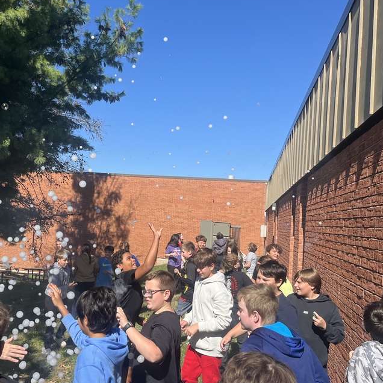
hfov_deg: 44.4
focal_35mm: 37
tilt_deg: +3.2
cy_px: 184
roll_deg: -4.1
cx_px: 135
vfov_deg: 44.9
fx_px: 463
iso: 50
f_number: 1.6
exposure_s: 1/2899
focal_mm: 5.1
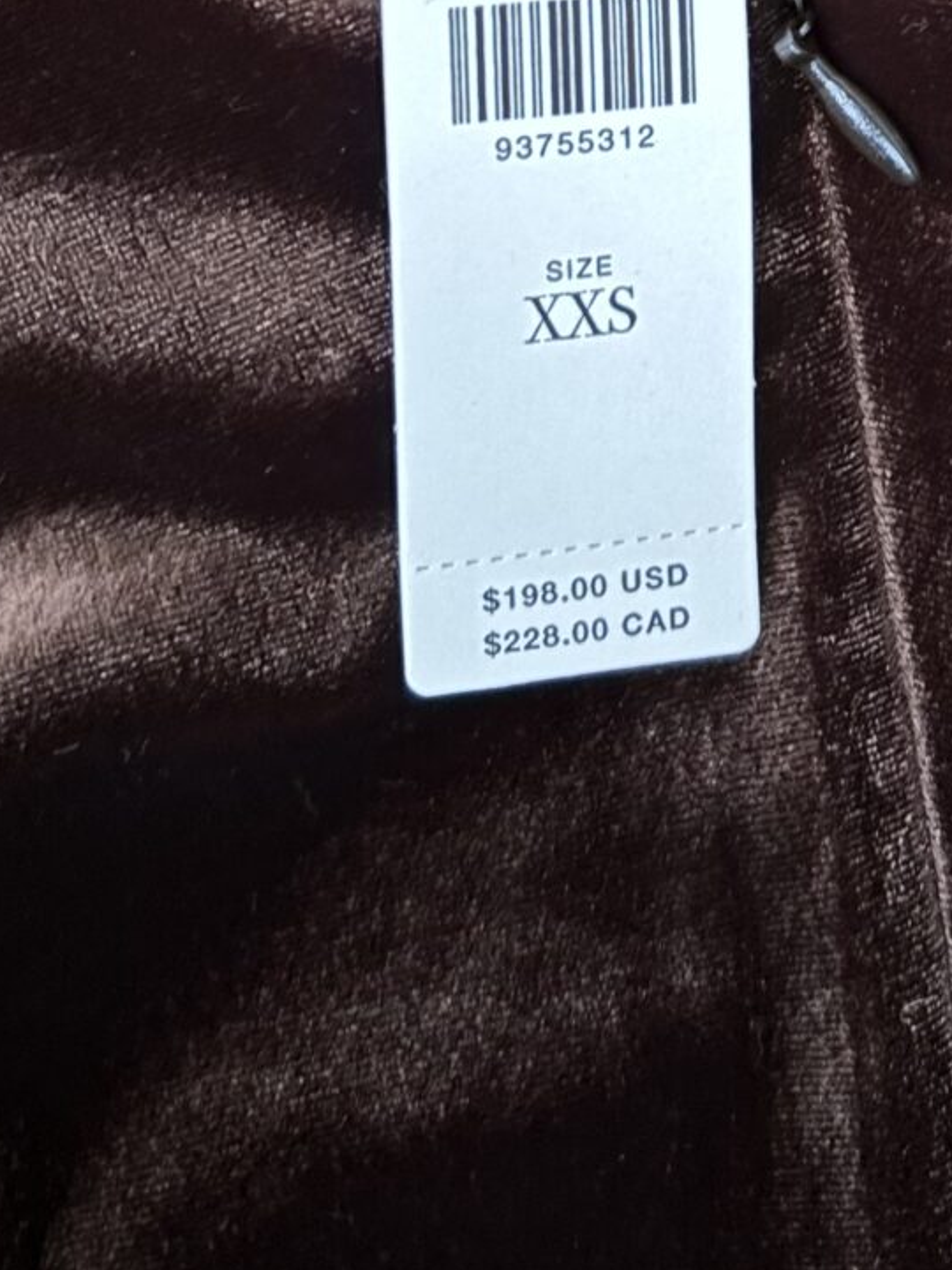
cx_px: 793
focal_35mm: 74
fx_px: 2714
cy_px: -176
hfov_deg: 19.6
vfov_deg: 24.3
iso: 800
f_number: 1.6
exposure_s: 1/15
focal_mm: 5.96
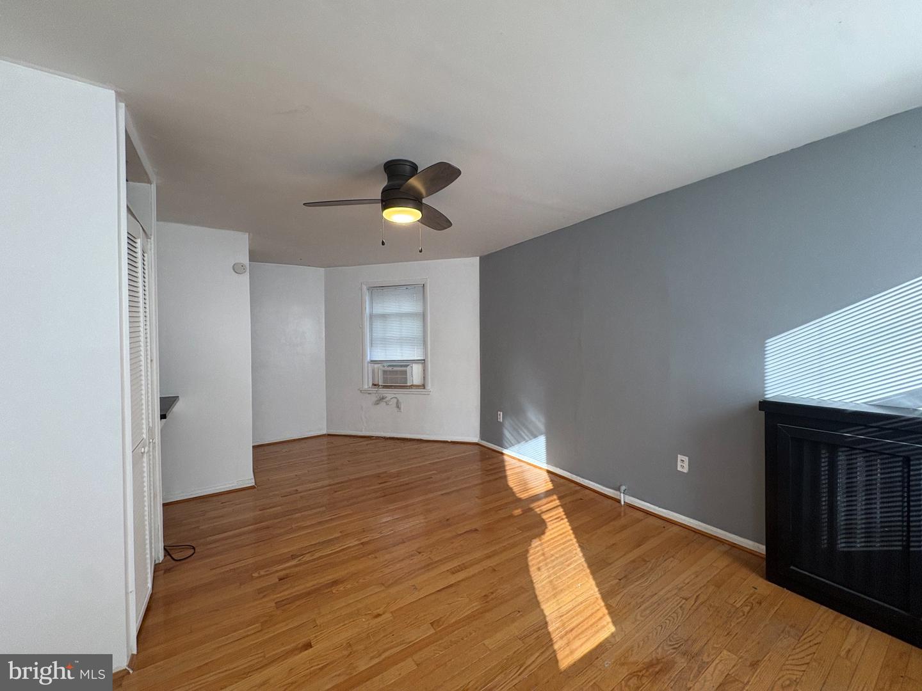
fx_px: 373
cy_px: 346
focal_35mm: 14
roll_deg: +0.4
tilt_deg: +1.5
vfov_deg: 85.7
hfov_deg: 102.1
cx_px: 461
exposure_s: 1/120
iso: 125
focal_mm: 2.22
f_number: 2.2
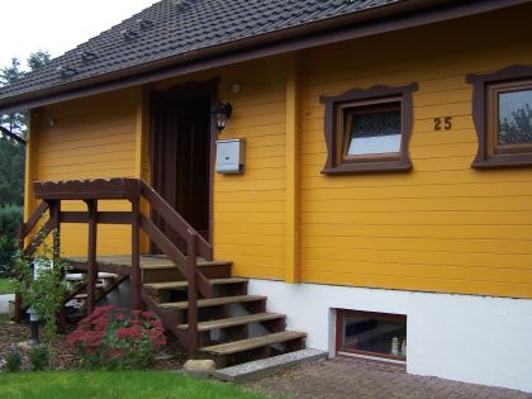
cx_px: 266
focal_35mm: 38
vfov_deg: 37.7
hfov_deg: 49.0
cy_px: 200
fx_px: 584
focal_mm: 6.3
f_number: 2.8
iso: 80
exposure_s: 1/125
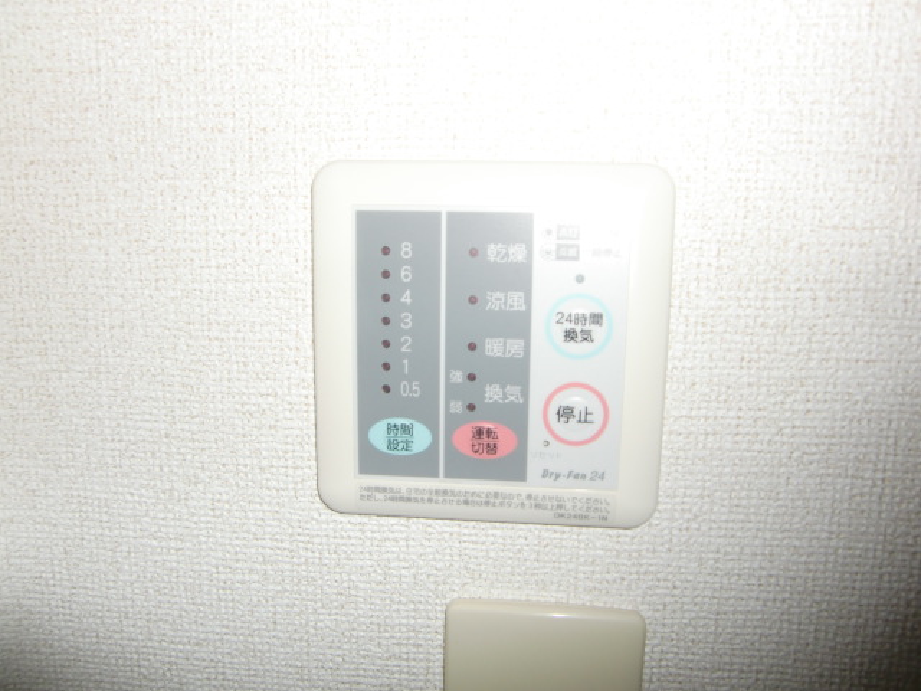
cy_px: 346
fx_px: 745
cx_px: 460
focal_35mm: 28
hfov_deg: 63.4
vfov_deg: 49.7
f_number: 2.6
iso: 125
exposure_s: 1/15
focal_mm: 4.9
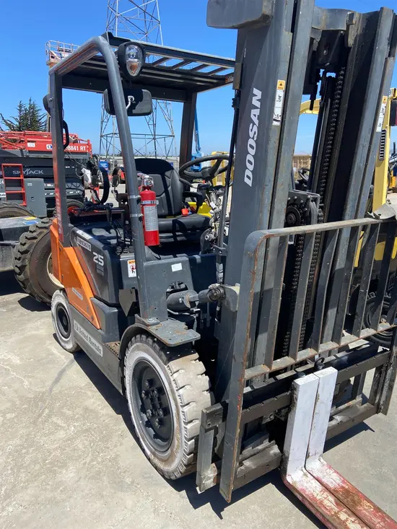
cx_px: 198
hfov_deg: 53.1
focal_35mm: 26
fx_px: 397
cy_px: 264
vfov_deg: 67.3
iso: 32
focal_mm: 4.25
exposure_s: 1/2066
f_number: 1.8
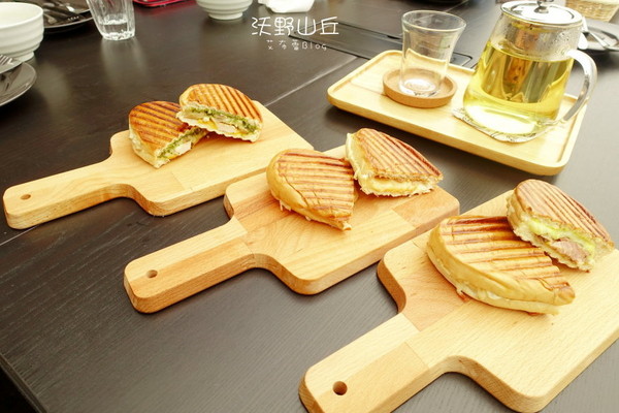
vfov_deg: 53.1
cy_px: 206
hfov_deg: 73.7
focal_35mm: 24
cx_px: 310
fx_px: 413
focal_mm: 8.8
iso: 125
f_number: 4
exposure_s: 1/160
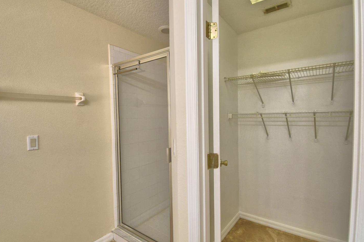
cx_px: 188
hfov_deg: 93.3
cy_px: 124
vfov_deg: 70.4
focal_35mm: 17
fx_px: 172
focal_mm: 10
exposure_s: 1/125
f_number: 4.5
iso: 320
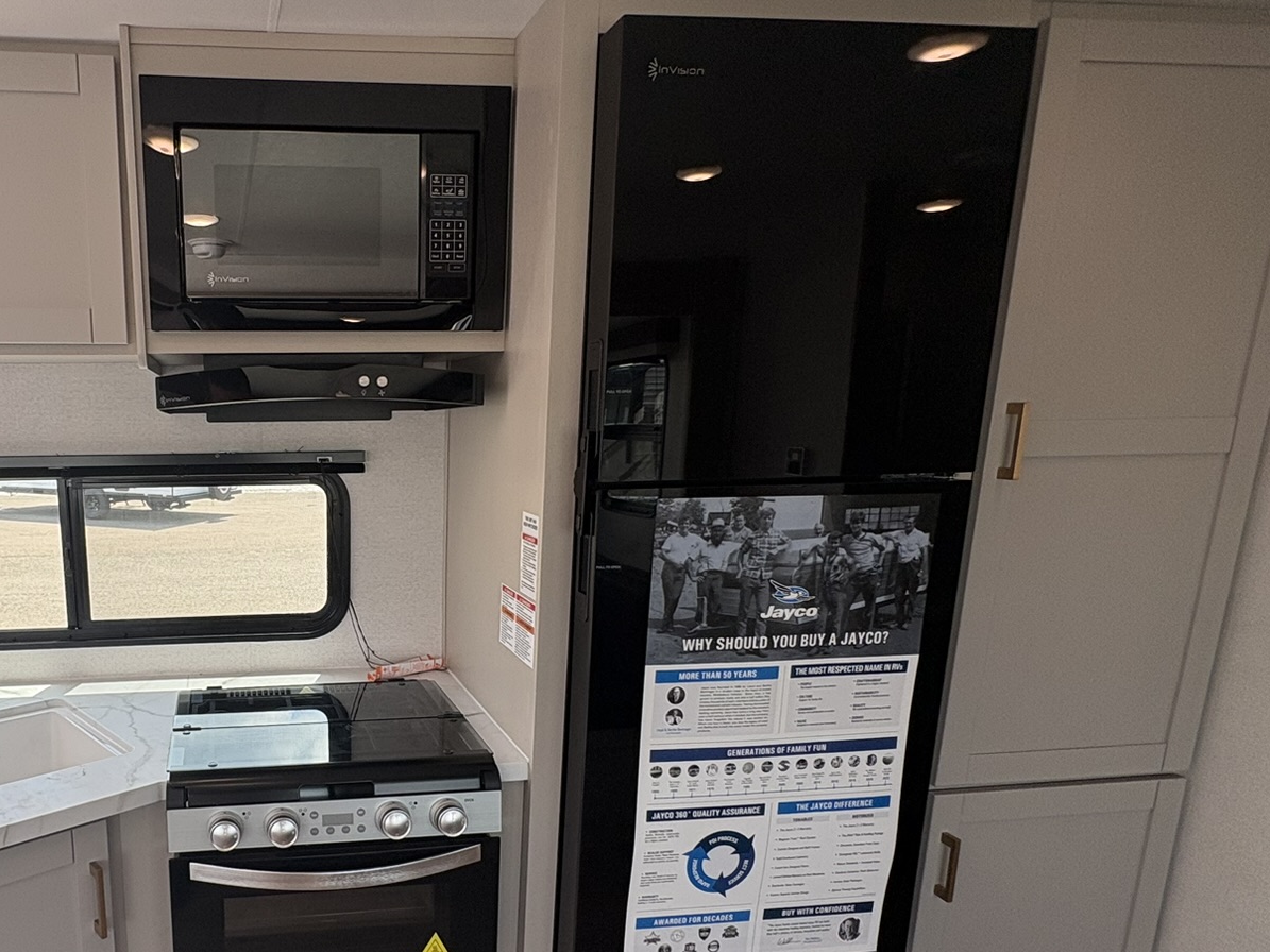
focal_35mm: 24
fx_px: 880
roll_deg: +0.0
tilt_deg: -12.5
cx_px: 322
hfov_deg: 67.2
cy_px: 604
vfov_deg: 56.0
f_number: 2.2
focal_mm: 2.22
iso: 50
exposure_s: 1/99
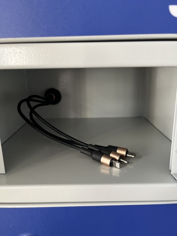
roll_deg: +1.5
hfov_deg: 53.1
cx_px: 88
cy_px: 118
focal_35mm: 26
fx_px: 177
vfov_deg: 67.3
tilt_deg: -14.5
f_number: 1.6
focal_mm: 5.1
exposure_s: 1/99
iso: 125
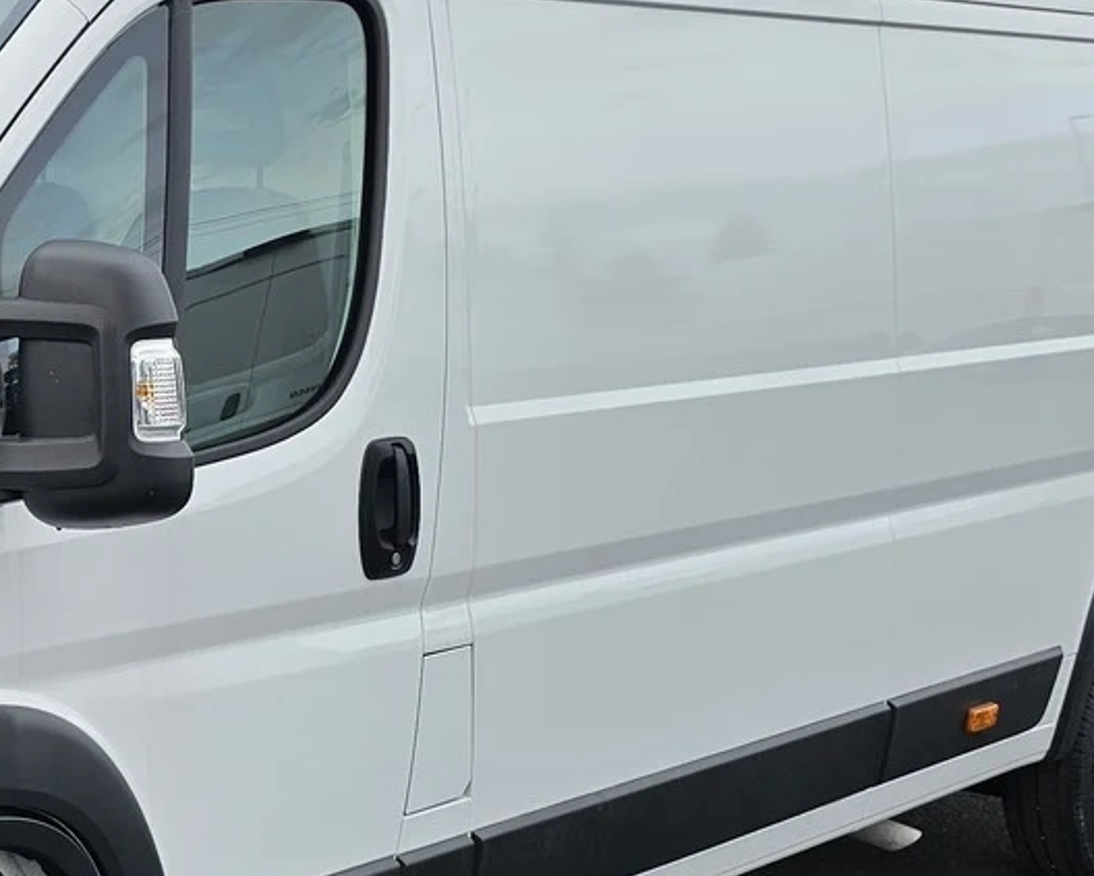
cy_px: 445
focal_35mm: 68
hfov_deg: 26.1
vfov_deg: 22.5
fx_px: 2203
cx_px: -54
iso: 10
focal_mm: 6.3
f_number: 1.7
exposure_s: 1/439
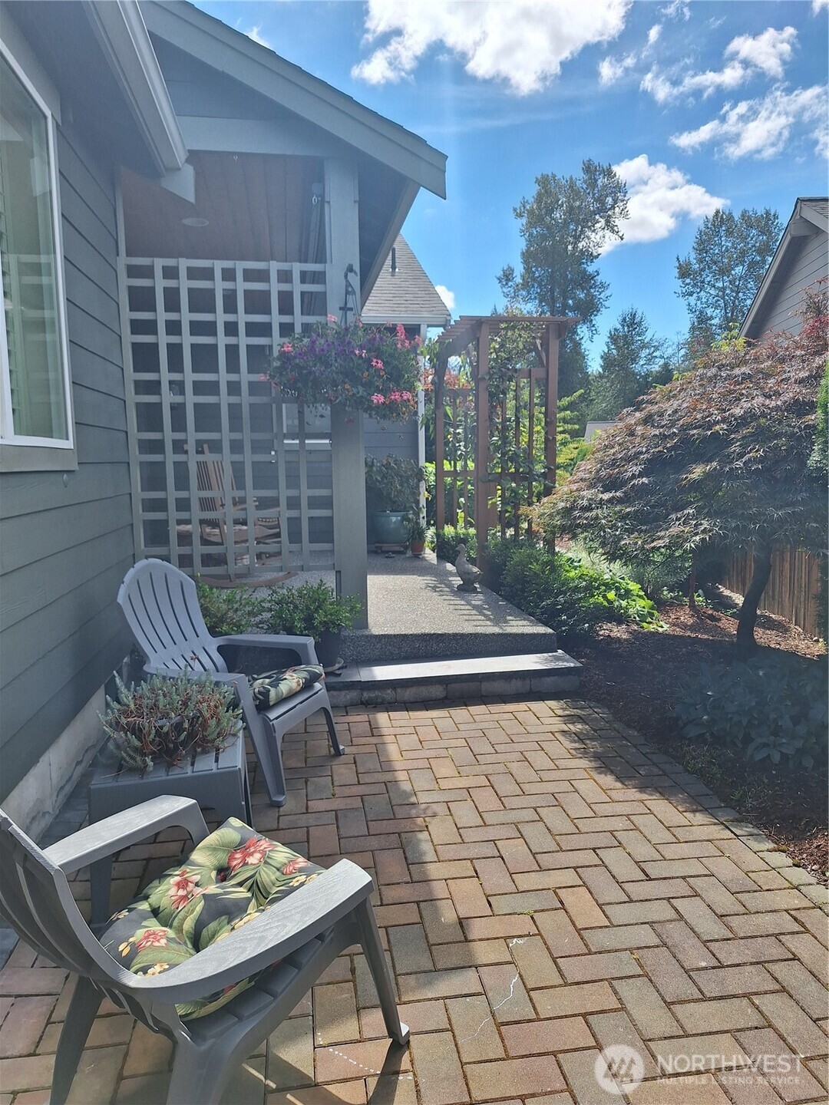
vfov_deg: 73.9
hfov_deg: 58.9
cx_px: 414
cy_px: 552
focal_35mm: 23
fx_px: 734
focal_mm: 5.54
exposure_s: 1/1548
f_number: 1.8
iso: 40
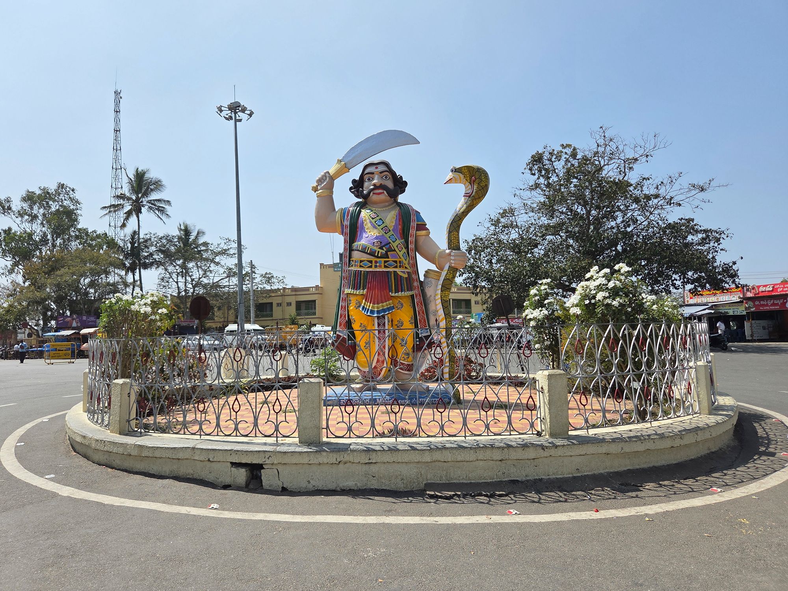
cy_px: 296
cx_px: 394
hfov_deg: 73.9
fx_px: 524
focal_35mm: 23
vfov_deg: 58.9
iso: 80
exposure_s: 1/6412
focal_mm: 5.4
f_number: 1.8
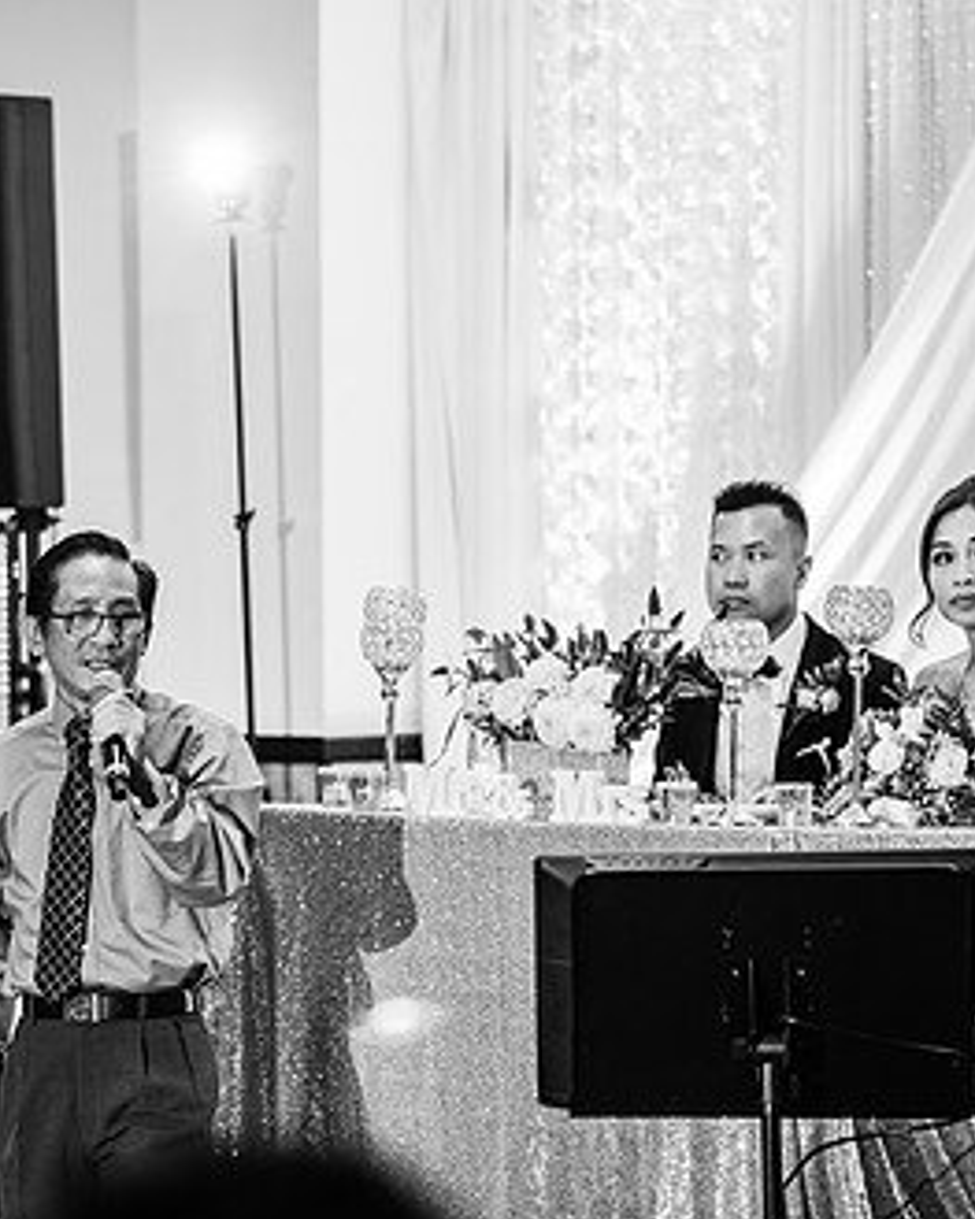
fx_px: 5413
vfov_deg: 12.9
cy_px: 610
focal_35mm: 150
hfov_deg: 10.3
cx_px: 317
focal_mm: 85
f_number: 2
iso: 640
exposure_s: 1/200
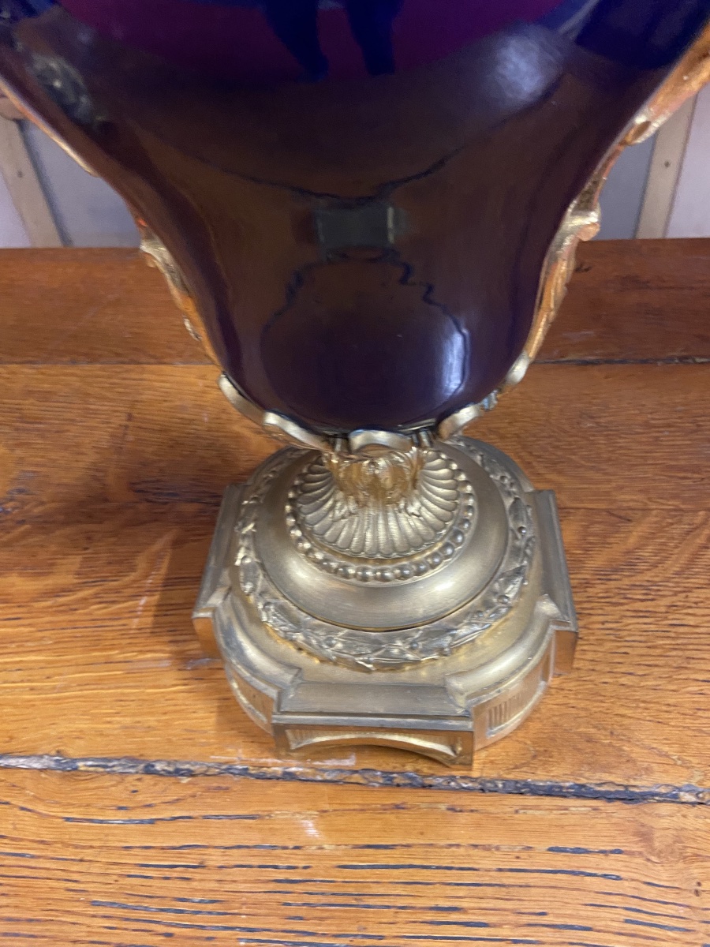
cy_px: 474
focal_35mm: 26
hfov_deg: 53.1
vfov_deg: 67.3
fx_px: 711
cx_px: 355
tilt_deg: -47.8
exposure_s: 1/25
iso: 500
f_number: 1.8
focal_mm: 4.25
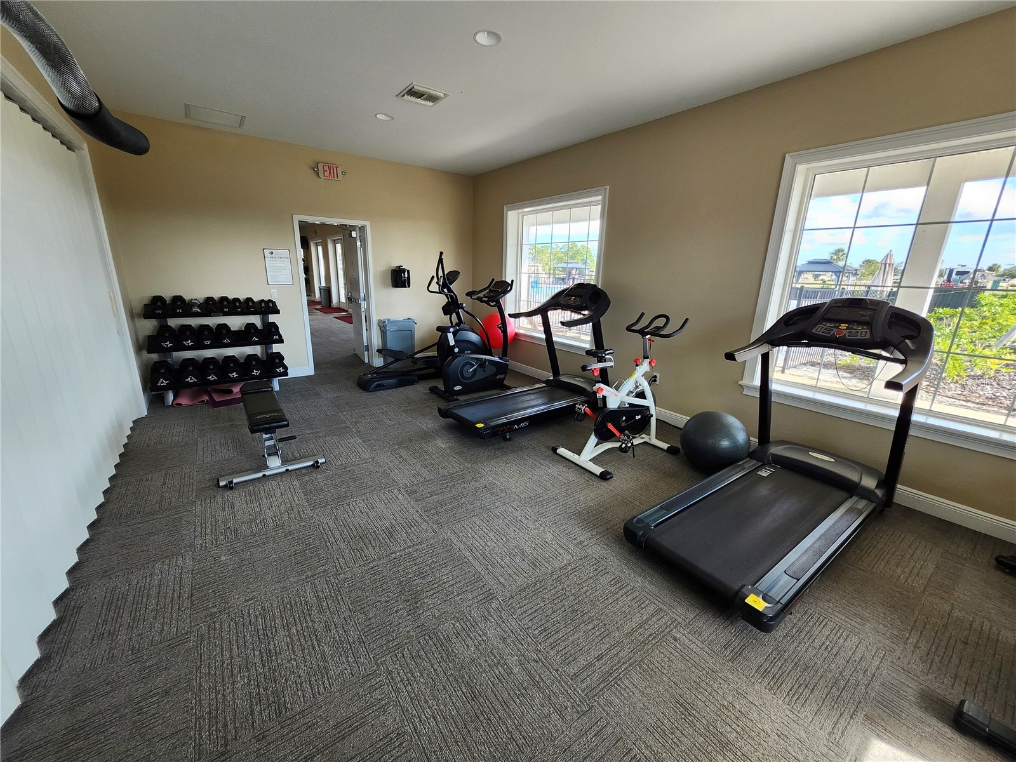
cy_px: 381
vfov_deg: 89.9
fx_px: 382
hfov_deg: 106.2
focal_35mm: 13
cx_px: 508
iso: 80
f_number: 2.2
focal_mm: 1.74
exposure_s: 1/120
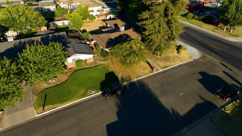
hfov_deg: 69.9
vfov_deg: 42.2
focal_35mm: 27
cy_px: 43
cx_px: 122
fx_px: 173
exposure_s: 1/6400
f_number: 1.8
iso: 220
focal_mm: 8.7
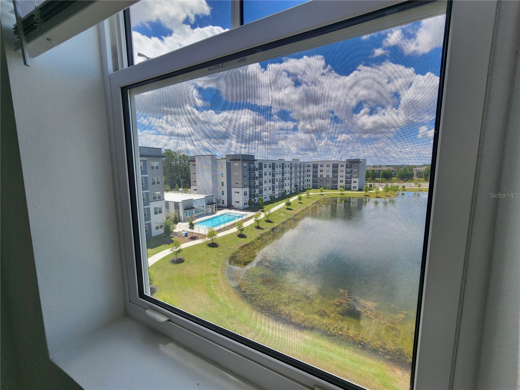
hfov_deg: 106.2
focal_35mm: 13
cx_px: 260
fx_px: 195
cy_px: 195
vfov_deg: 89.9
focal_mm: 2.2
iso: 50
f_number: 2.2
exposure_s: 1/1279
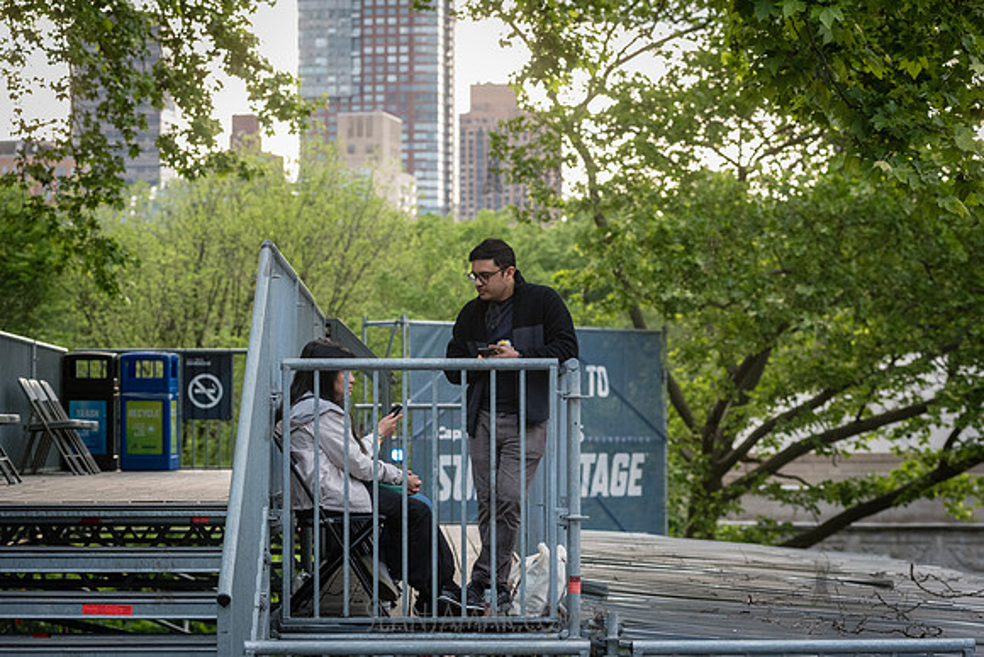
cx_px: 492
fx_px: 3084
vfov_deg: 12.2
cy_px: 328
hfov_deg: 18.1
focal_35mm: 113
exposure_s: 1/1250
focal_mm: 112
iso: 4000
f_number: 5.6
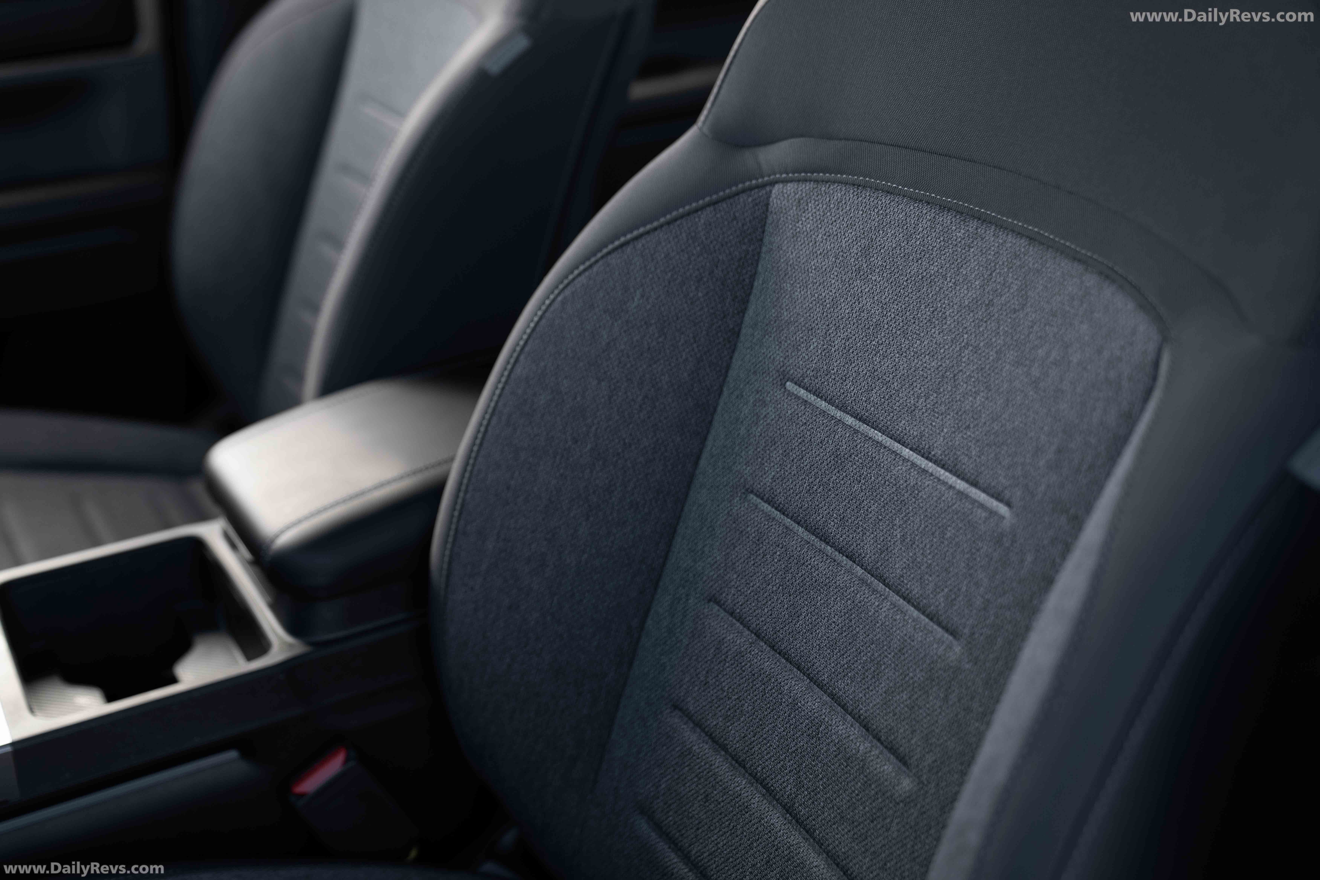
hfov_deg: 41.1
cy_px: 440
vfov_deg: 28.1
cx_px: 660
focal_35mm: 48
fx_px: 1760
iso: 500
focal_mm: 48
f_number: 2.8
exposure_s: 1/200
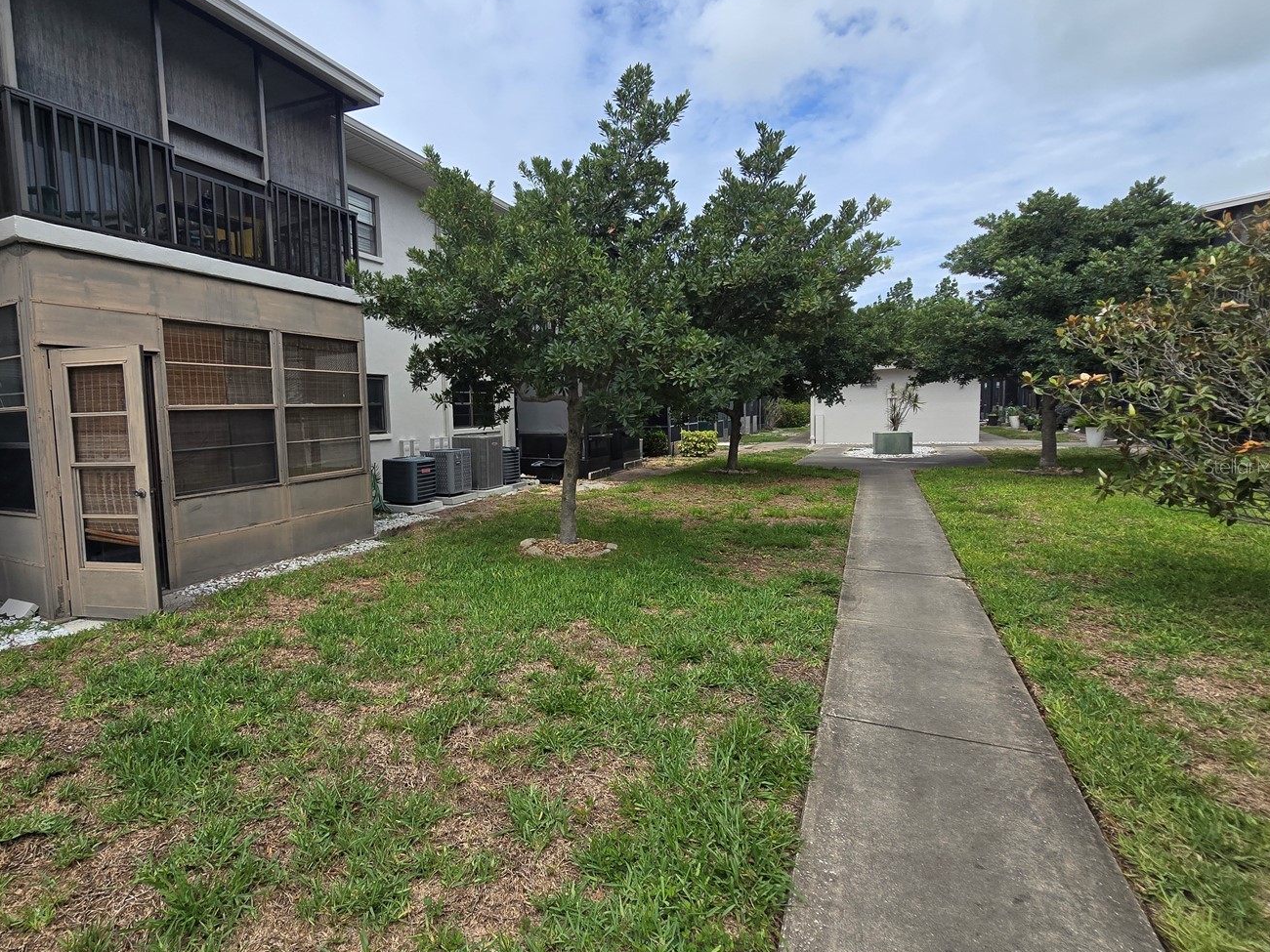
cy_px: 466
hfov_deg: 93.4
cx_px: 514
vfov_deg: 78.1
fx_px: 587
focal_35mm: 16
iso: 50
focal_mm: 2.2
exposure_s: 1/2314
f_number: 2.2
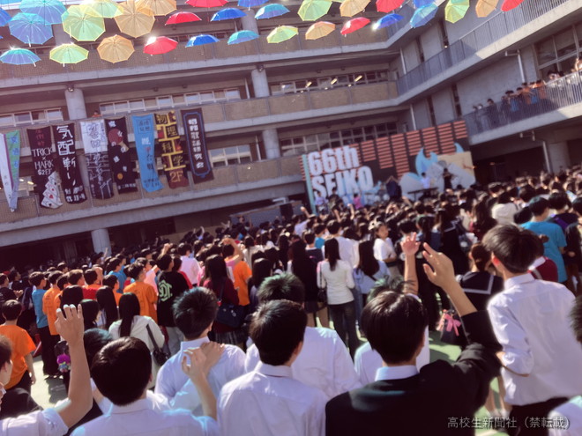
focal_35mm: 28
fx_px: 471
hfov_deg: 63.4
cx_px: 291
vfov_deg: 49.7
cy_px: 218
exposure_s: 1/759
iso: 32
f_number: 1.8
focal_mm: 3.99
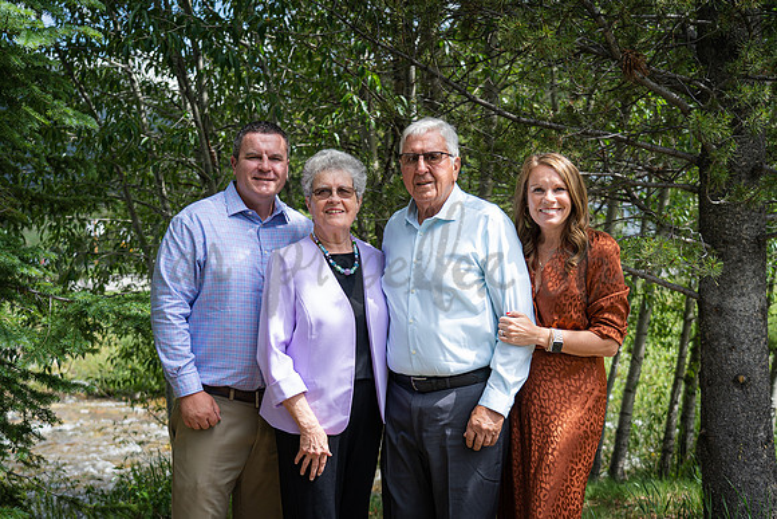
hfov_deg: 42.7
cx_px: 388
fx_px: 993
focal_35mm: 46
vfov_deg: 29.3
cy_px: 260
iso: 400
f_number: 4
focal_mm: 46
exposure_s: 1/1000
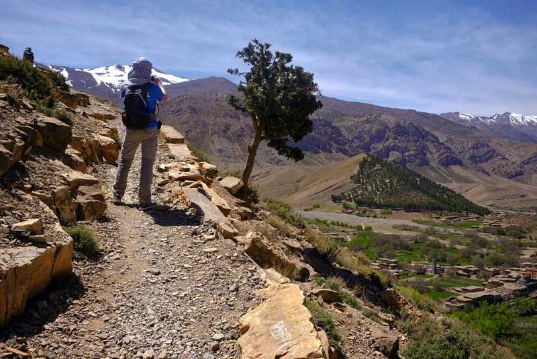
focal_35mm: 35
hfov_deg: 54.4
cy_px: 180
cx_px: 268
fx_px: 522
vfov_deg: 37.9
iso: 400
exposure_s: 1/450
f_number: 11
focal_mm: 23
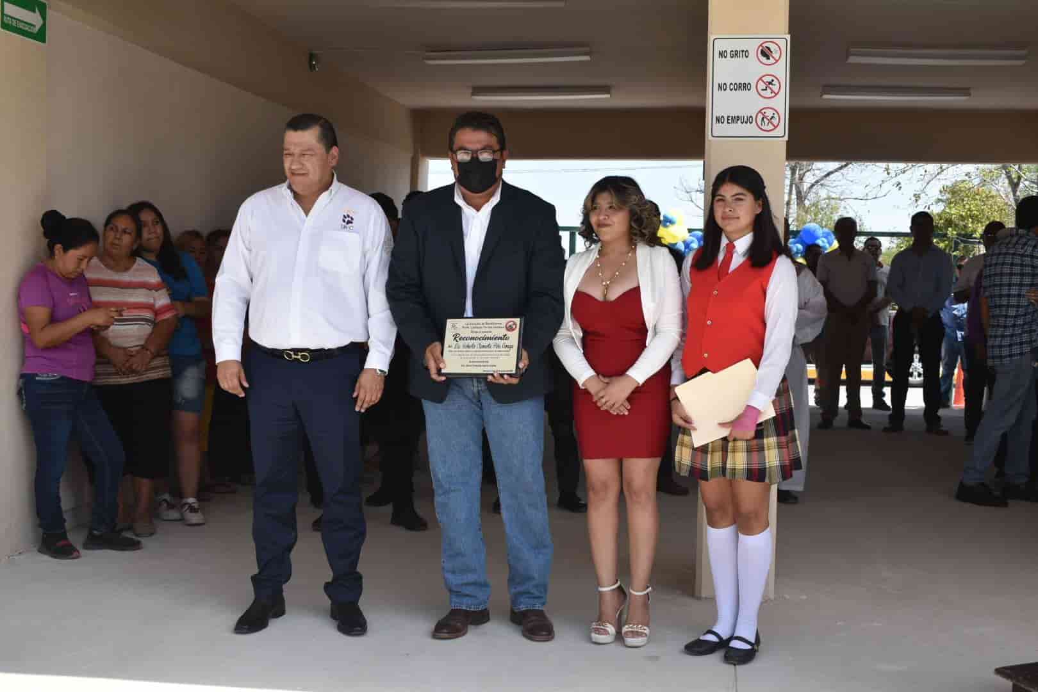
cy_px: 346
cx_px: 519
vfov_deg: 29.9
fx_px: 1297
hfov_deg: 43.6
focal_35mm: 45
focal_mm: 30
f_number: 8
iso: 110
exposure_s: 1/250
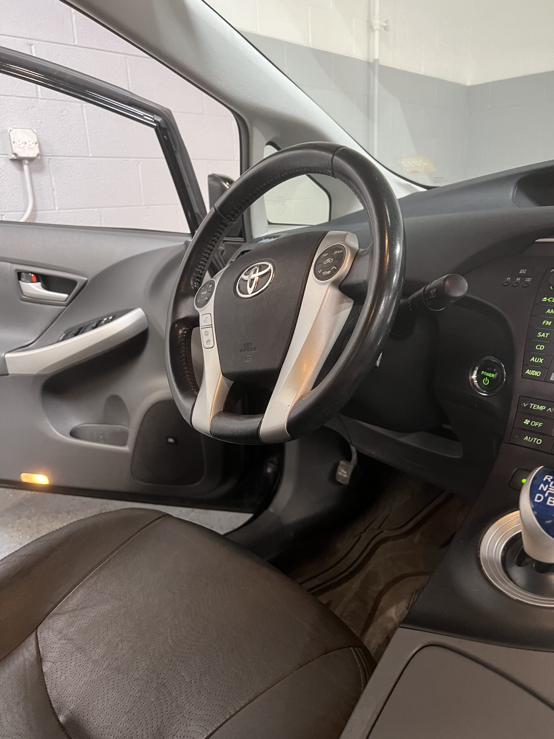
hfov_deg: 53.1
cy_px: 370
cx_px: 277
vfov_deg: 67.3
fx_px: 555
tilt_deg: -14.6
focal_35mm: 26
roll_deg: +2.8
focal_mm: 5.7
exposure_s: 1/50
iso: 500
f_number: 1.5
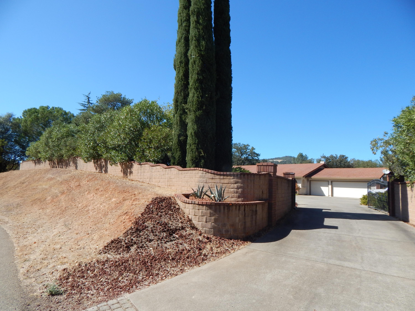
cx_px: 208
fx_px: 264
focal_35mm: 22
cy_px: 156
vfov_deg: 61.1
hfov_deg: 76.4
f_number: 3
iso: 125
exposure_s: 1/1500
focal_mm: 4
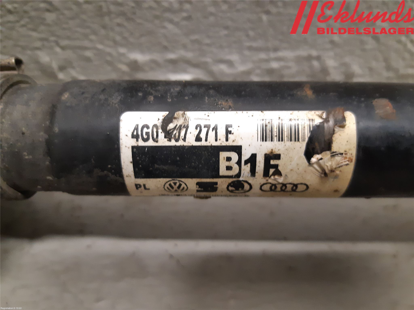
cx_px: 207
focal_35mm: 26
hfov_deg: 67.3
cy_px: 155
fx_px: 311
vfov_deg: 53.1
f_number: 1.7
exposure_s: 1/50
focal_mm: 3.93
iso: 250
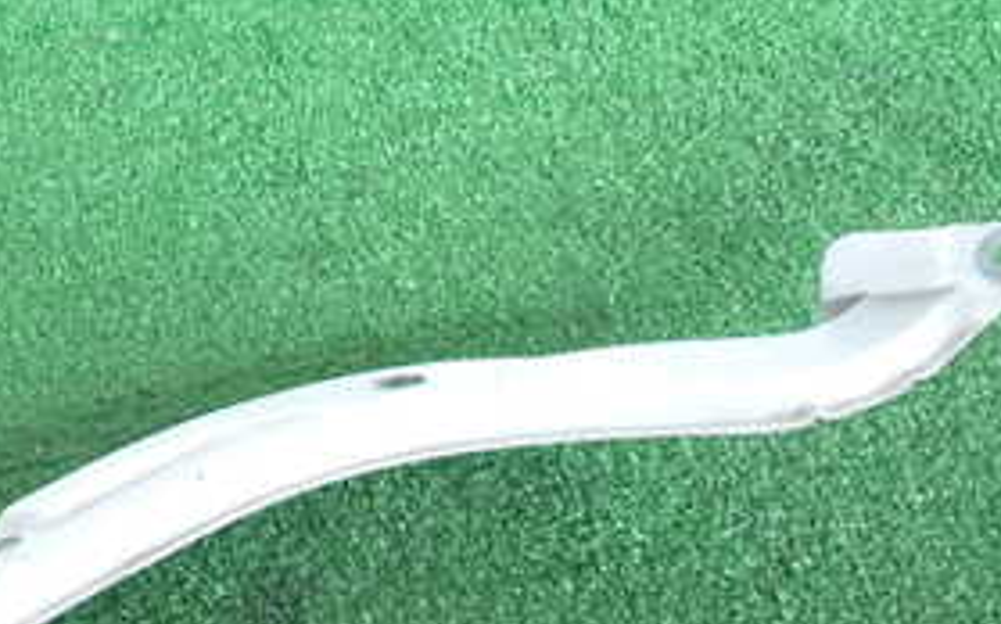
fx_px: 1554
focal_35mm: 57
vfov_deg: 21.0
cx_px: 79
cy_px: 771
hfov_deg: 33.6
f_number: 2
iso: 125
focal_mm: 4.5
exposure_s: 1/60
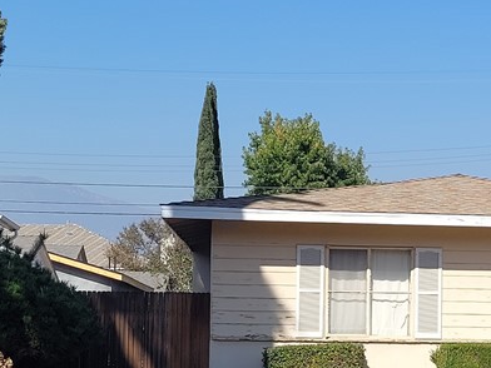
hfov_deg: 25.7
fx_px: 965
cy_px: 308
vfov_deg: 21.3
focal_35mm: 68
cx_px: 580
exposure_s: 1/2423
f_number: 1.8
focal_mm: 5.4
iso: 40
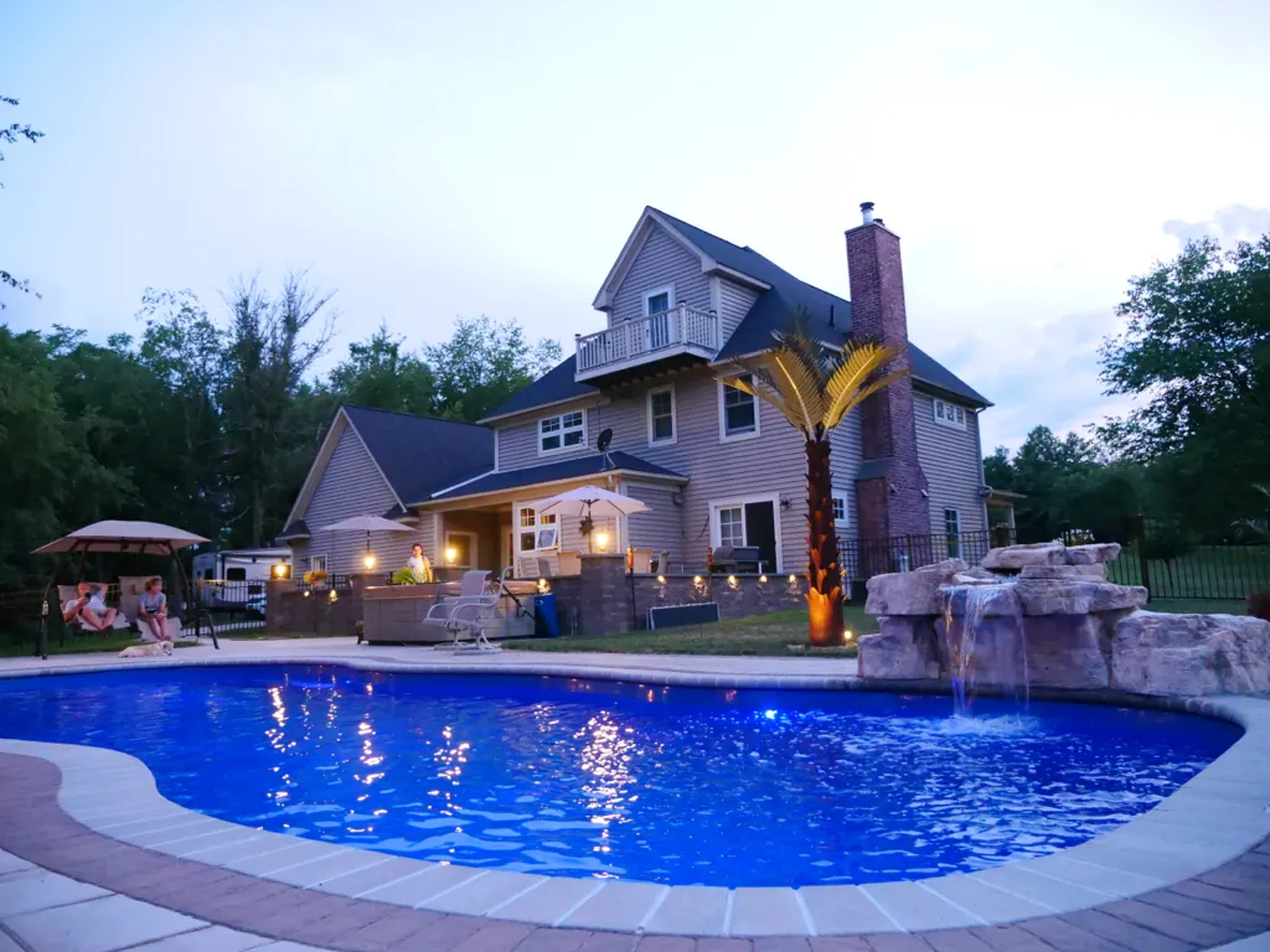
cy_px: 476
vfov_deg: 56.8
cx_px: 635
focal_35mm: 24
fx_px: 881
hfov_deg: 71.6
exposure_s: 1/50
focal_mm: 12
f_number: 2.8
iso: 6400
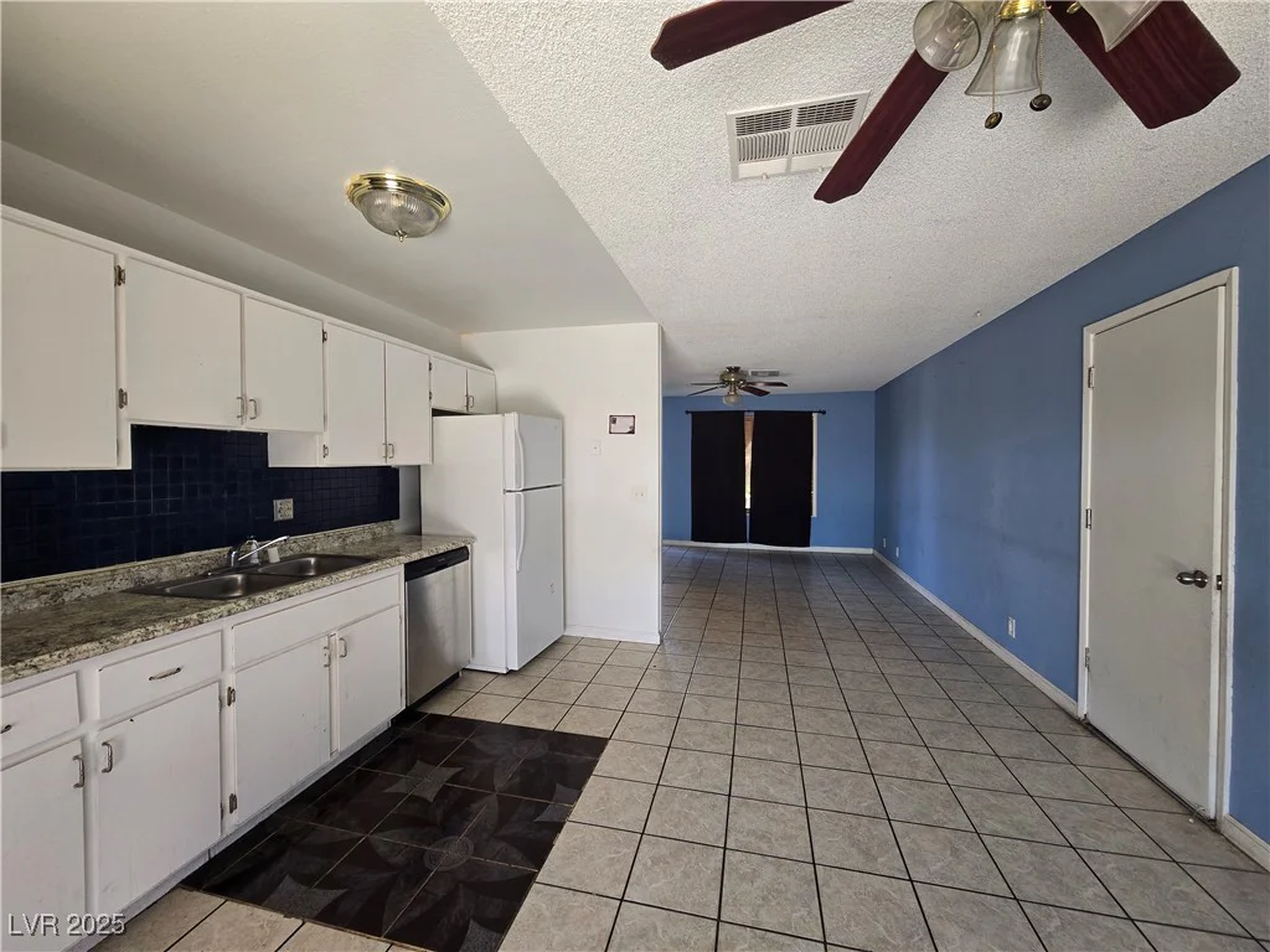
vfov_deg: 89.9
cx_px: 635
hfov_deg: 106.2
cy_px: 476
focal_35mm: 13
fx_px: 477
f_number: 2.2
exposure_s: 1/60
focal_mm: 2.2
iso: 125
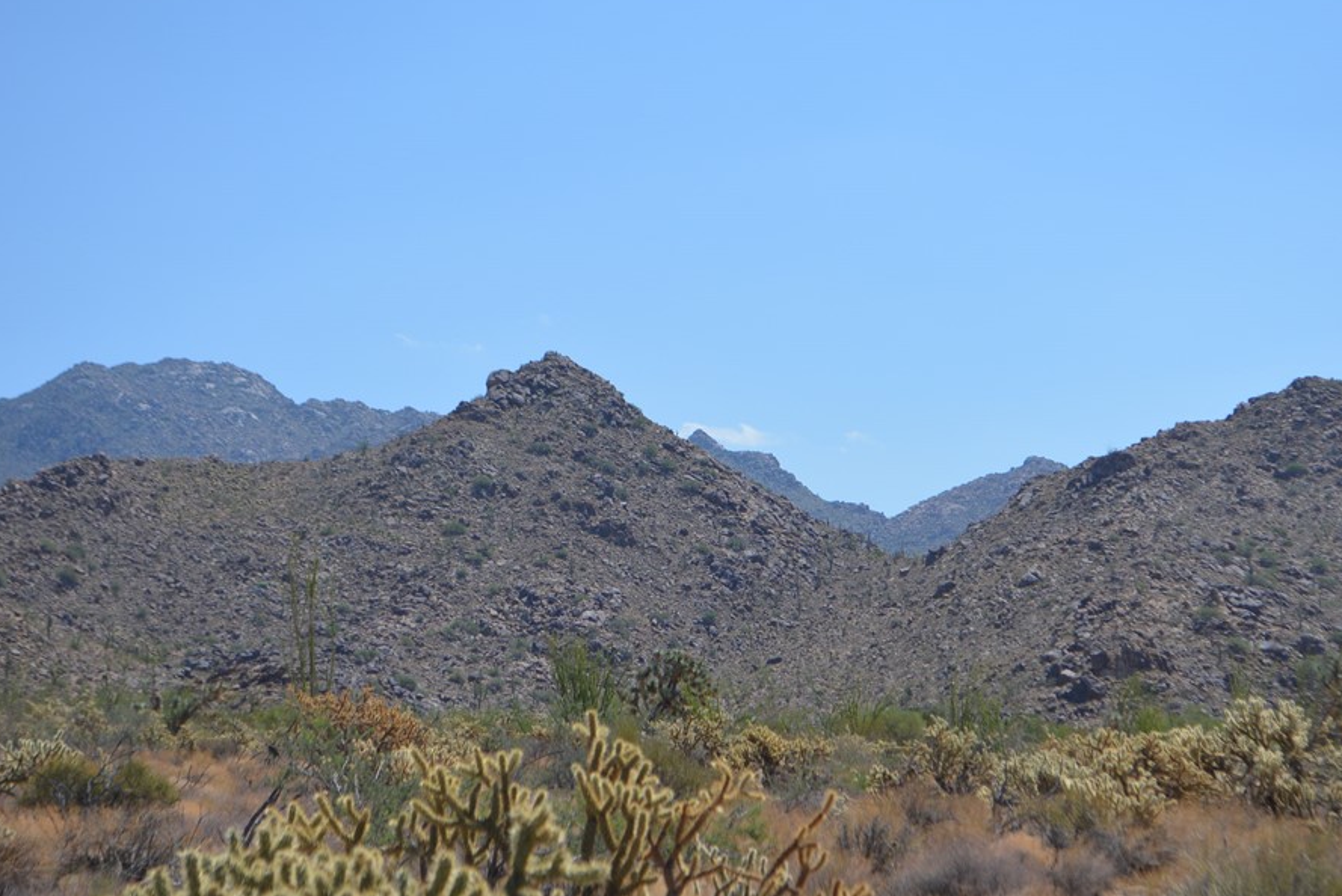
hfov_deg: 20.3
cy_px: 501
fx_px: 3753
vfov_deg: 13.6
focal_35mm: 101
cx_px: 762
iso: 400
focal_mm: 55
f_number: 7.1
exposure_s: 1/1600
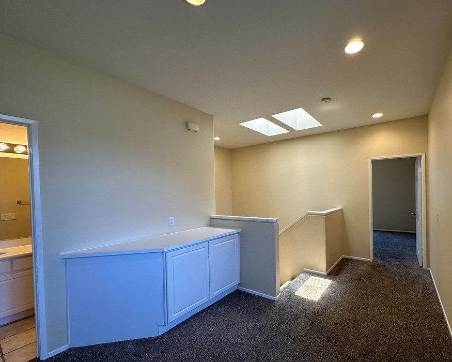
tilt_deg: -1.0
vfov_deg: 80.3
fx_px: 214
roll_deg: +1.2
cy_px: 194
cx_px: 263
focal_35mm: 16
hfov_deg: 92.3
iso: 160
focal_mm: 2.22
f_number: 2.2
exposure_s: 1/120
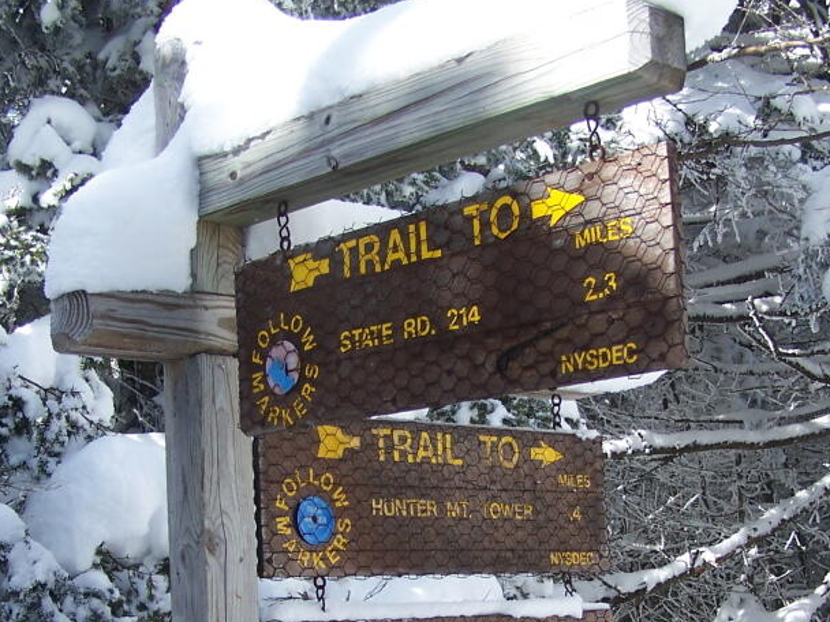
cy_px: 497
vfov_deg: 22.6
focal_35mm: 64
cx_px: 449
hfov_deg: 30.3
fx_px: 1535
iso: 80
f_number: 2.8
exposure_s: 1/640
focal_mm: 6.3
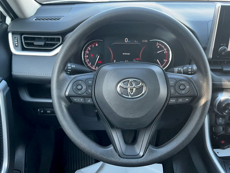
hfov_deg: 60.0
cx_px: 115
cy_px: 86
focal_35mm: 30
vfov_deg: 46.8
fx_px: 199
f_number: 1.8
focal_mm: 3
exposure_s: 1/60
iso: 64
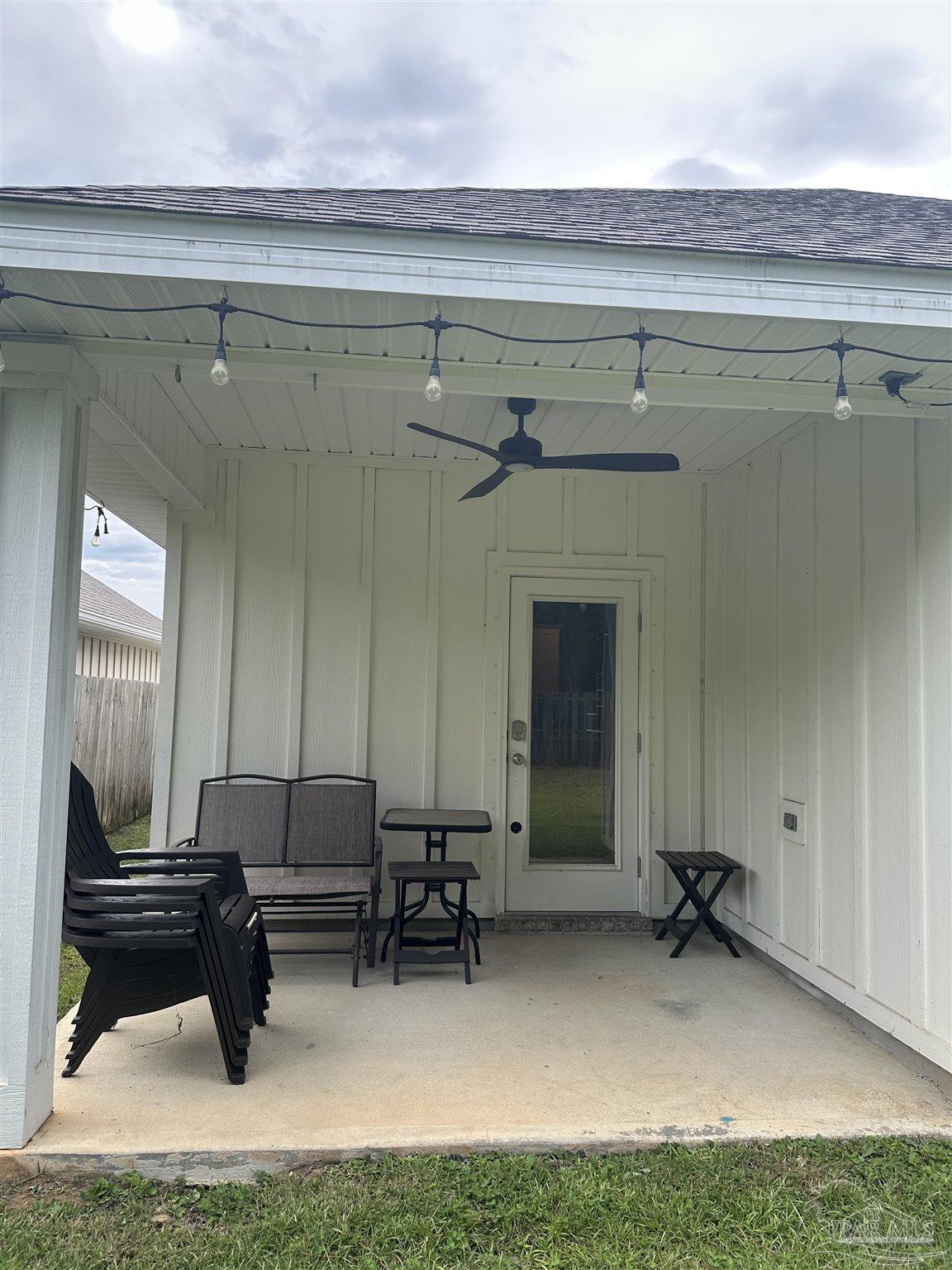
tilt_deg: +4.6
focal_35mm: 24
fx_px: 880
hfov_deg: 56.8
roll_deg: -1.7
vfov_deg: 71.6
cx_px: 476
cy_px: 635
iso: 80
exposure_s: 1/659
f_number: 1.78
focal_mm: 6.86
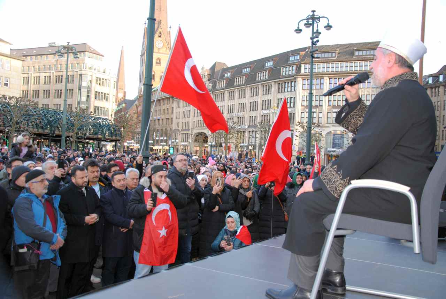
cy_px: 150
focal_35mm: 36
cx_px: 223
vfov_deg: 37.0
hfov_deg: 53.1
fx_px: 447
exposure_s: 1/80
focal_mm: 24
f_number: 3.8
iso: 200
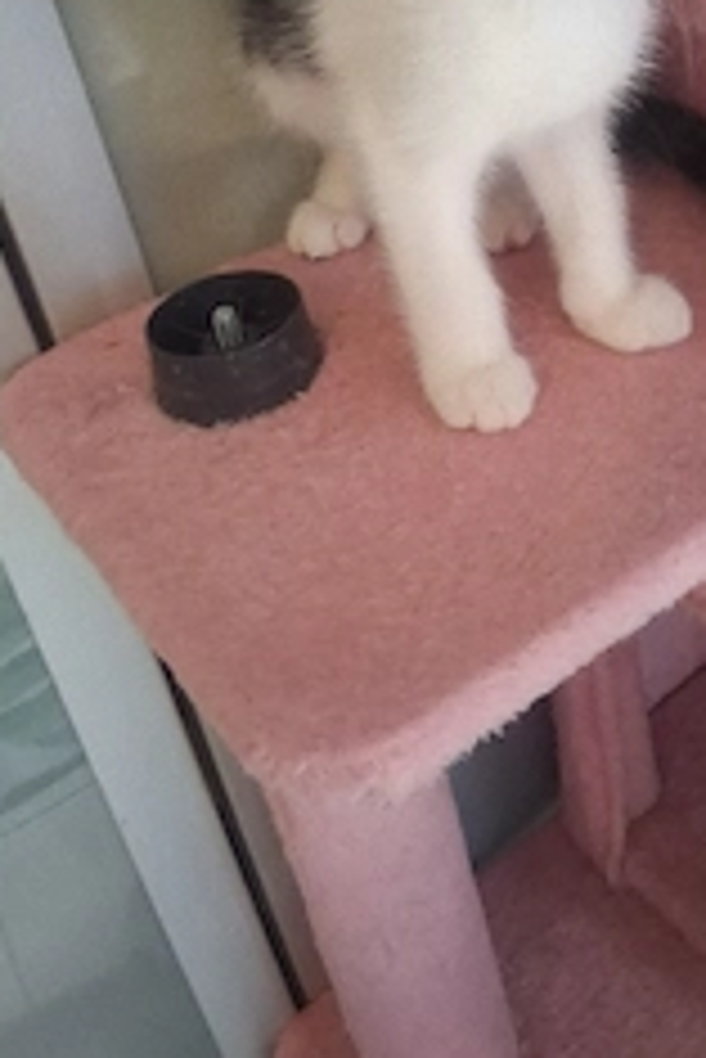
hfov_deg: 29.2
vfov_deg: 40.6
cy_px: 185
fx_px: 1351
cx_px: 432
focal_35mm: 46
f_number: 1.8
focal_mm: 3.98
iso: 800
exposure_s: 1/24
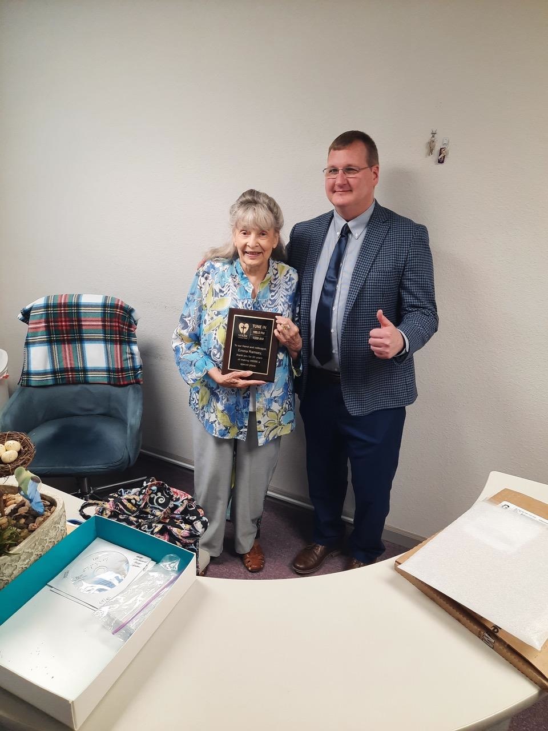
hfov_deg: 54.9
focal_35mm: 25
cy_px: 366
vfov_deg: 69.4
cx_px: 274
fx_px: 528
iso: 100
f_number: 2
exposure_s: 1/60
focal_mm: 4.6
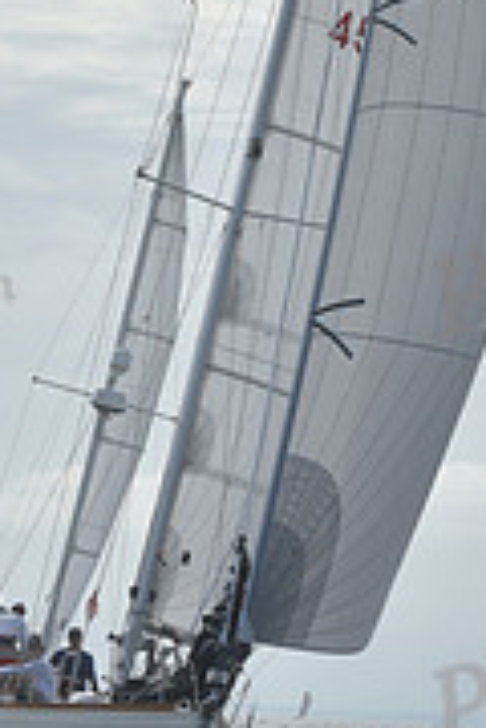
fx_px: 4556
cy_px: 81
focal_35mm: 225
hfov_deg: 6.1
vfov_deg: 9.1
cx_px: 225
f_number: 10
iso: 200
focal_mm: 70
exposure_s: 1/800
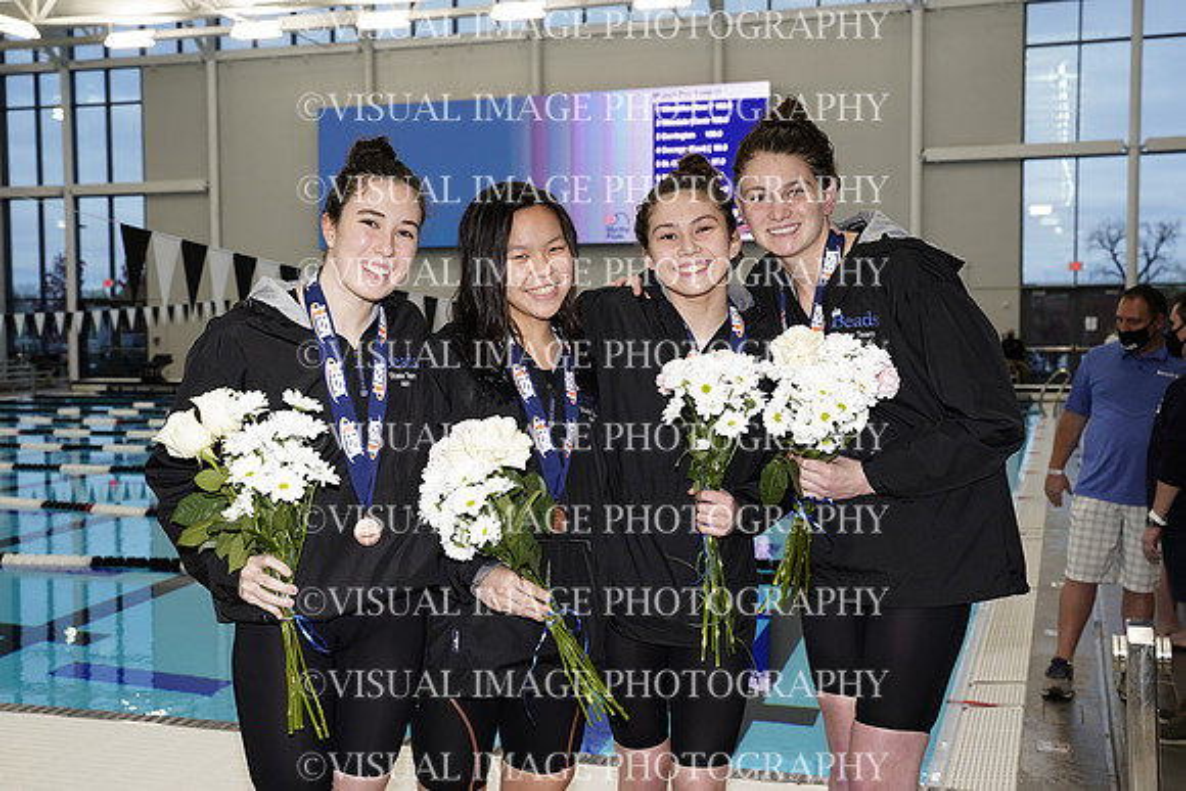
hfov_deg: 44.5
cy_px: 396
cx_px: 593
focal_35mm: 44
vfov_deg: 30.5
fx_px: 1450
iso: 1600
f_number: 5.6
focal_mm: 44
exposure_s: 1/200
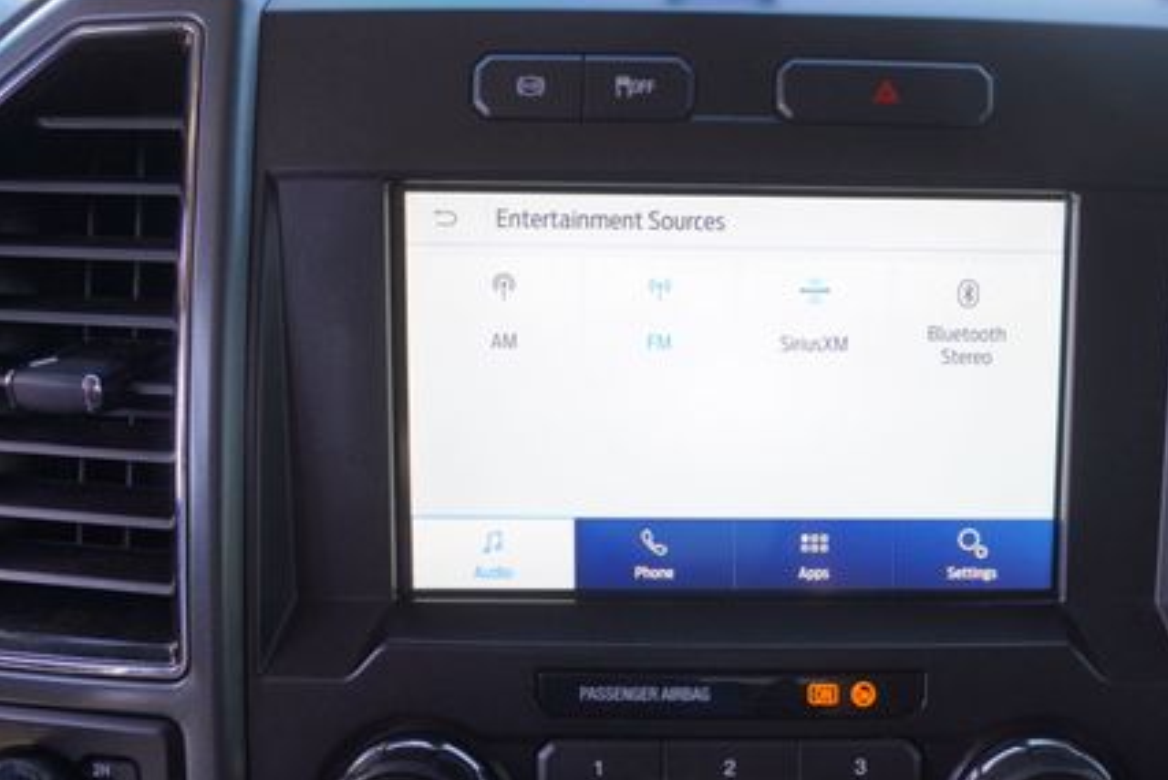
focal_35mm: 36
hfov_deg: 52.5
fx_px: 1168
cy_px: 515
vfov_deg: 36.6
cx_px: 739
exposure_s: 1/160
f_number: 4
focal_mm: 16
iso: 500
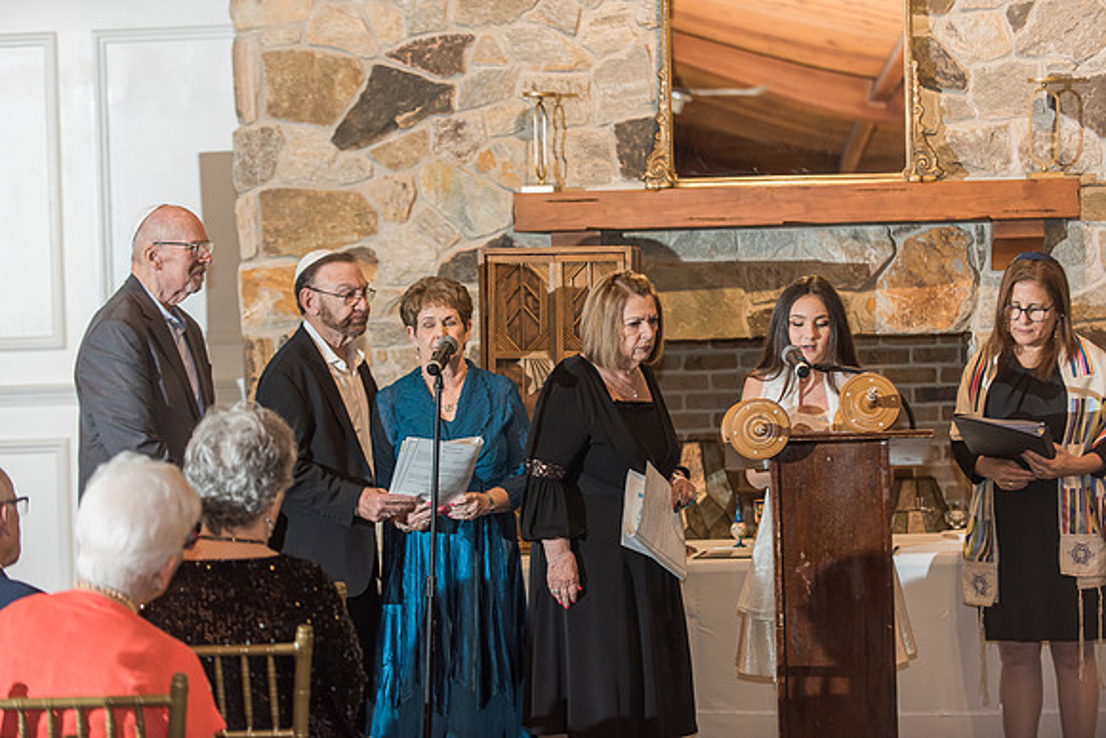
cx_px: 553
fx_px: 3011
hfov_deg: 20.8
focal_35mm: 98
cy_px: 369
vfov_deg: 14.0
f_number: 3.2
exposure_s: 1/125
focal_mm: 98
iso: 1250
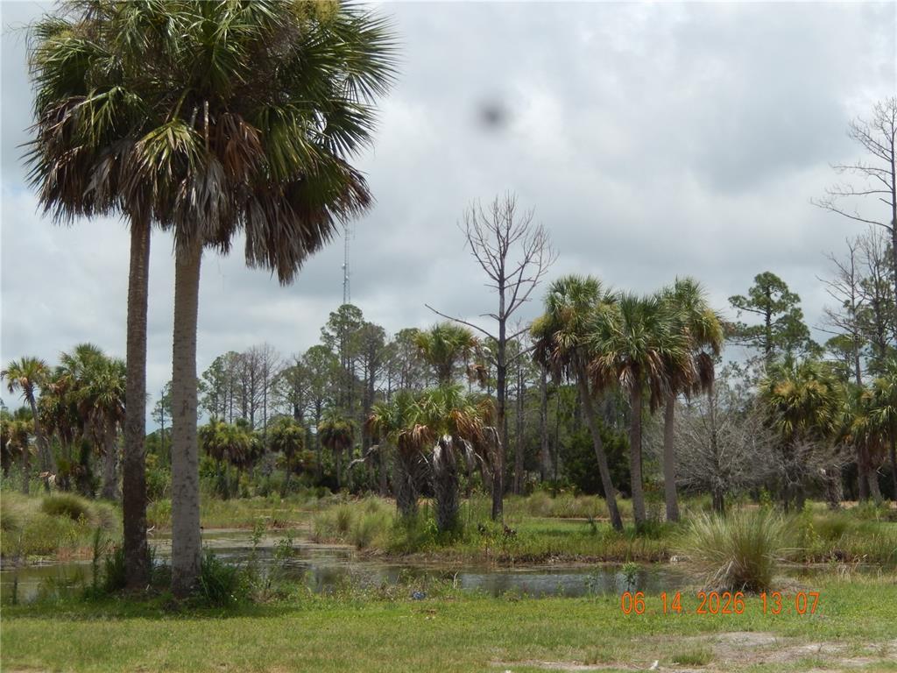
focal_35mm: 67
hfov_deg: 29.0
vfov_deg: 21.9
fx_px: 1736
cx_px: 448
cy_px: 336
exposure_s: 1/1000
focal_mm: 12
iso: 125
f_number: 4.8
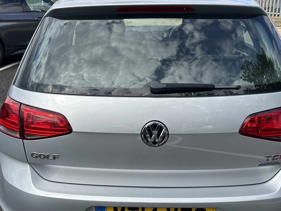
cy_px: 109
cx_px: 143
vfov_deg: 34.4
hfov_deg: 44.8
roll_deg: +0.5
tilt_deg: -21.5
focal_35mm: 42
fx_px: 341
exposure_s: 1/2123
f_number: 1.5
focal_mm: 5.7
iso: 50
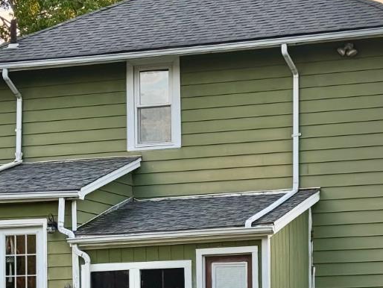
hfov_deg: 14.1
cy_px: 247
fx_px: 1550
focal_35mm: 140
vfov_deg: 10.6
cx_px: 152
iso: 64
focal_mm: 6.76
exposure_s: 1/195
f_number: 1.78
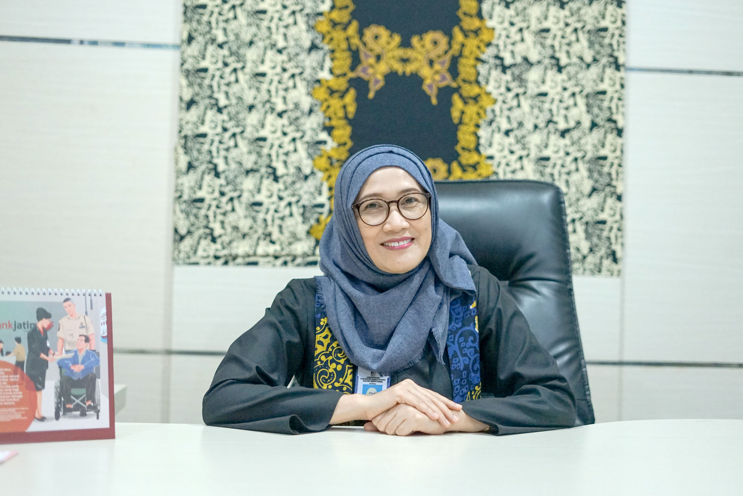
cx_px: 372
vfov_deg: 27.0
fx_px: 1032
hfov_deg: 39.6
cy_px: 248
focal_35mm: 50
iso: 2500
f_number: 2.2
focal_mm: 50
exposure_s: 1/250
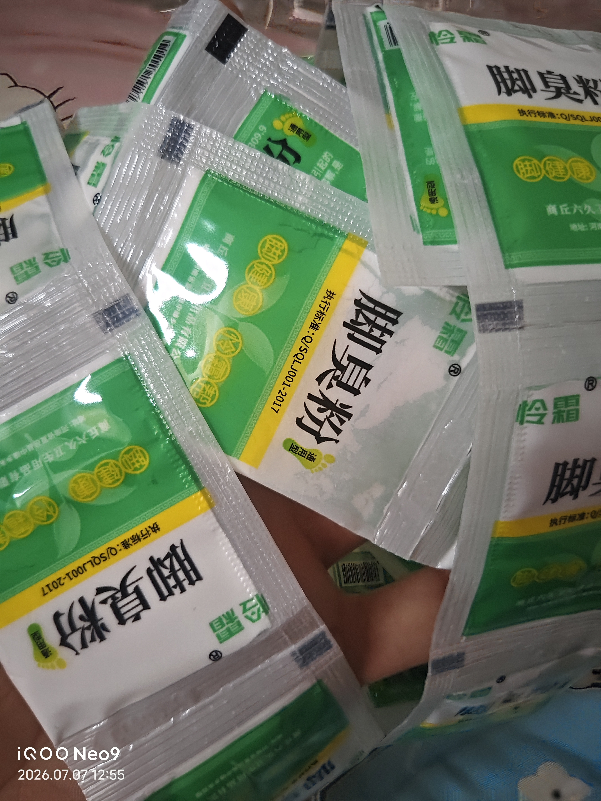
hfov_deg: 58.9
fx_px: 532
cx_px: 300
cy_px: 400
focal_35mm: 23
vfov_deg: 73.9
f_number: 1.88
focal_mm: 5.56
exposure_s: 1/100
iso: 324
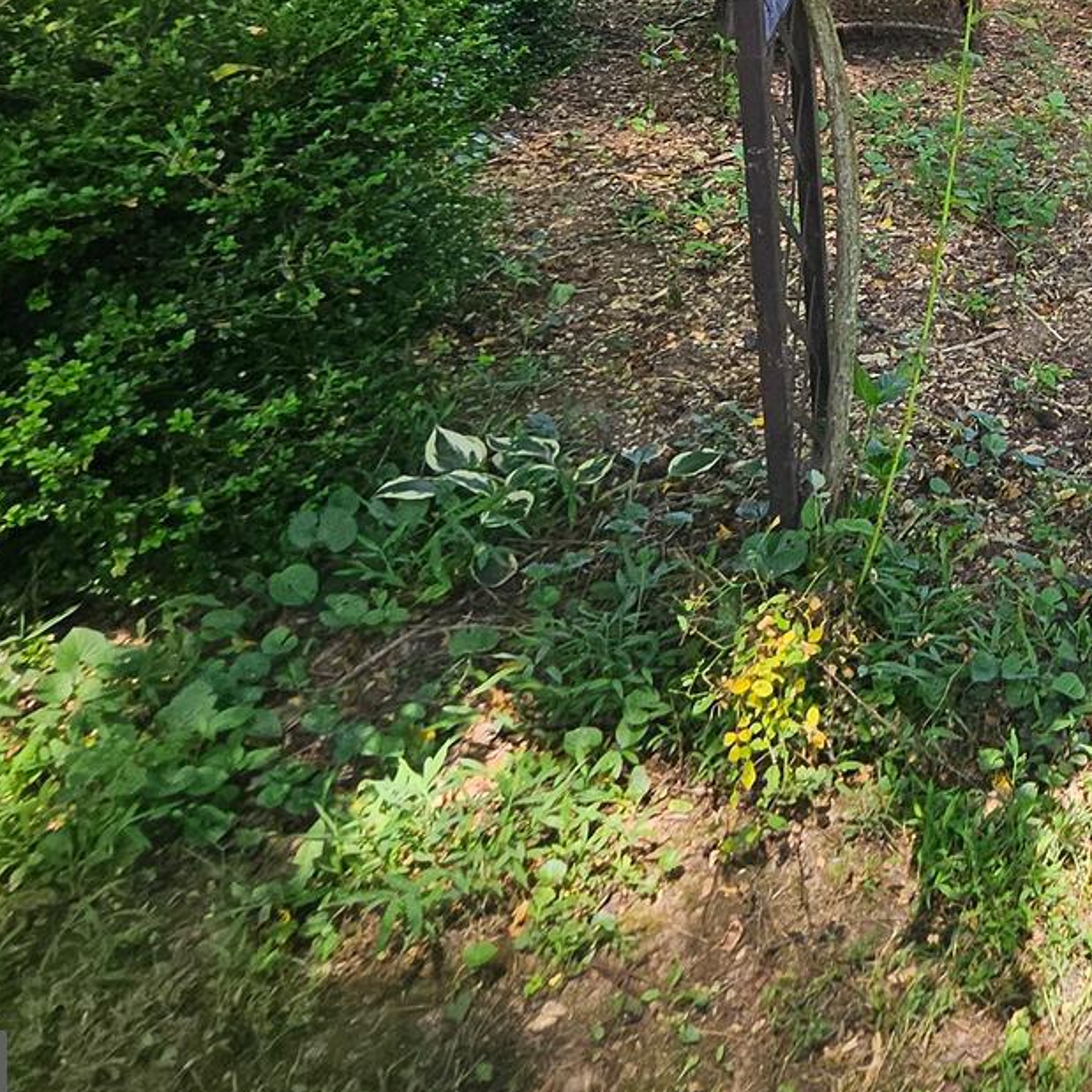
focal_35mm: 38
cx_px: 1372
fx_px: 1356
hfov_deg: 33.7
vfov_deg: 35.6
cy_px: -180
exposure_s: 1/120
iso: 50
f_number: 2.2
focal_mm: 1.74
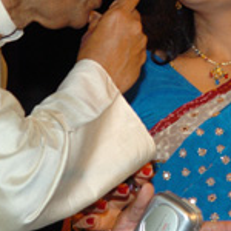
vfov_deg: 6.2
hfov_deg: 6.2
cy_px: 21
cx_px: 242
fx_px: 2112
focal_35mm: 280
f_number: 4.5
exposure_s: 1/160
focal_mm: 55
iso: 400
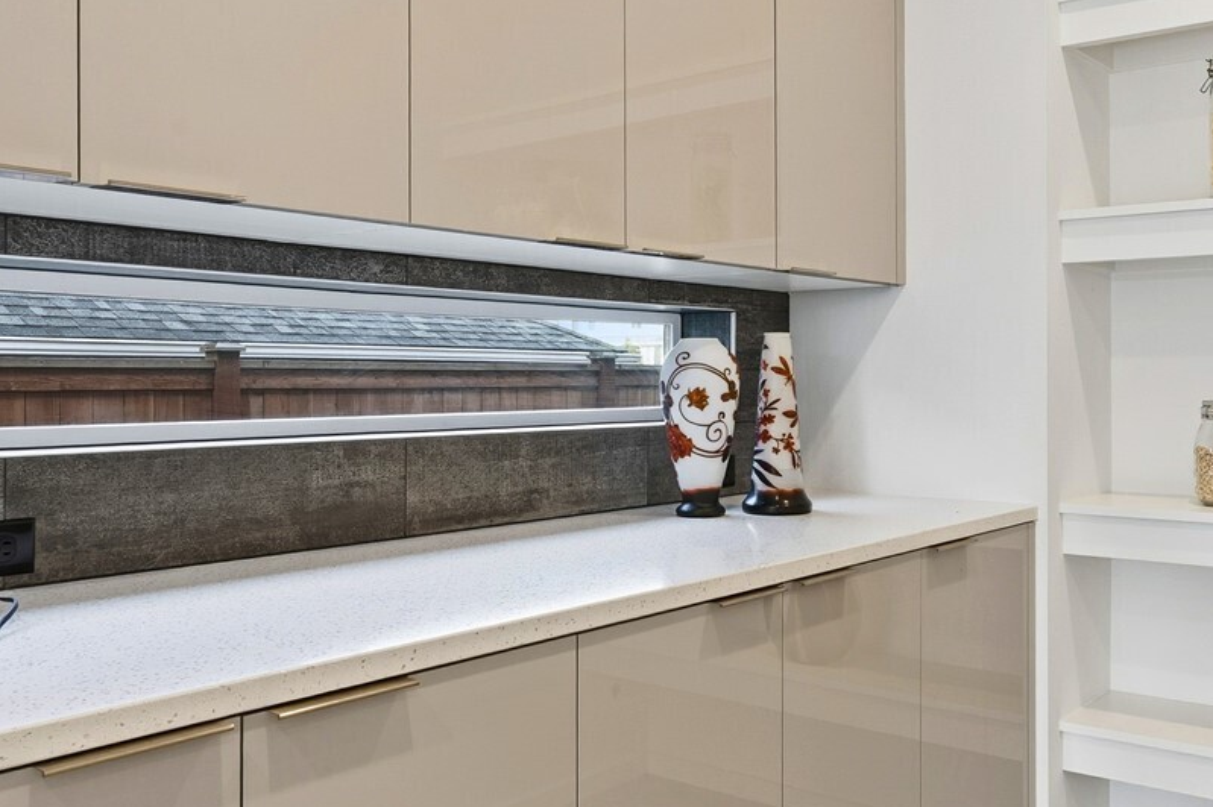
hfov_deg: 55.2
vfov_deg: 38.8
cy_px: 388
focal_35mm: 34
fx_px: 1145
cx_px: 752
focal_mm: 16
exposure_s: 1/13
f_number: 11
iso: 100
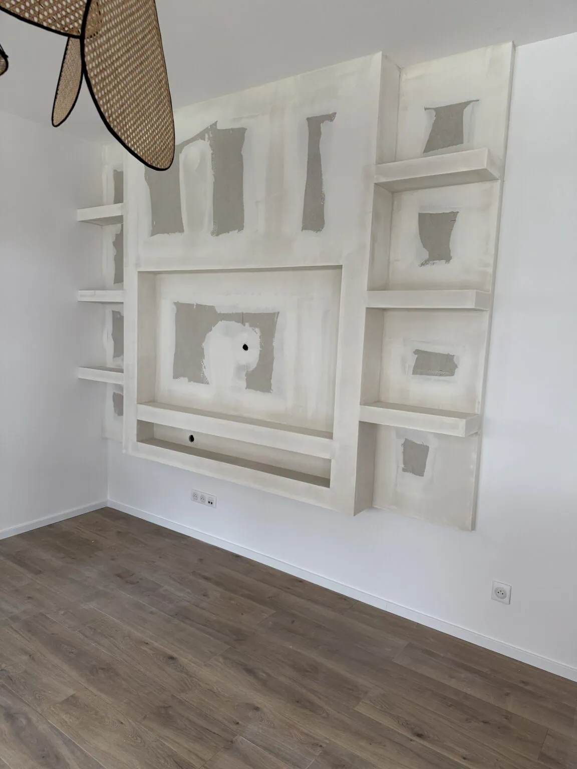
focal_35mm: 24
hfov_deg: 56.8
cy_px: 384
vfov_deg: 71.6
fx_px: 533
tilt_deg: -6.8
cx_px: 288
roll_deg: -2.5
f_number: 1.78
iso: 200
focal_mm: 6.76
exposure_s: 1/82
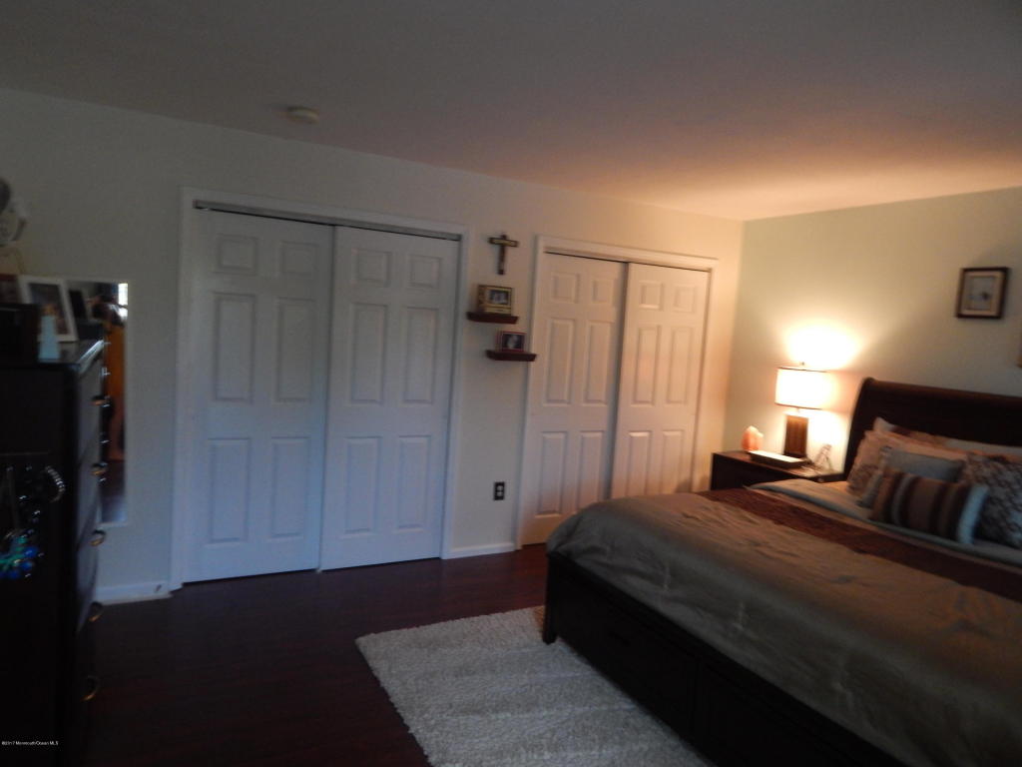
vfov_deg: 58.9
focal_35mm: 23
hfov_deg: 73.9
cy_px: 384
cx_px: 511
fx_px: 679
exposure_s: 1/13
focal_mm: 4
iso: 400
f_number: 3
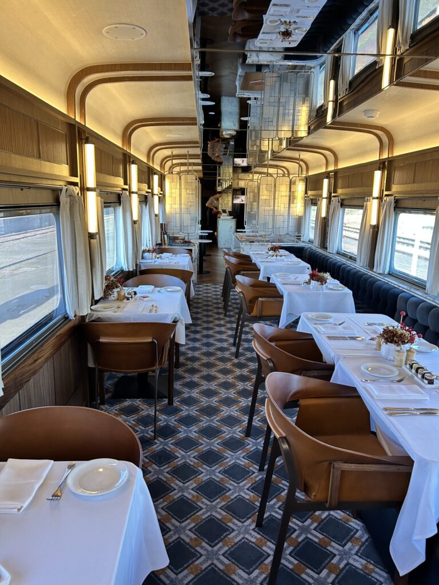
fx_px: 440
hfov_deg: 53.1
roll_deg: -0.9
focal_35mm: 26
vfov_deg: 67.3
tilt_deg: -10.9
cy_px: 292
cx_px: 220
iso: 125
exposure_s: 1/104
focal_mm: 5.7
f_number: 1.5
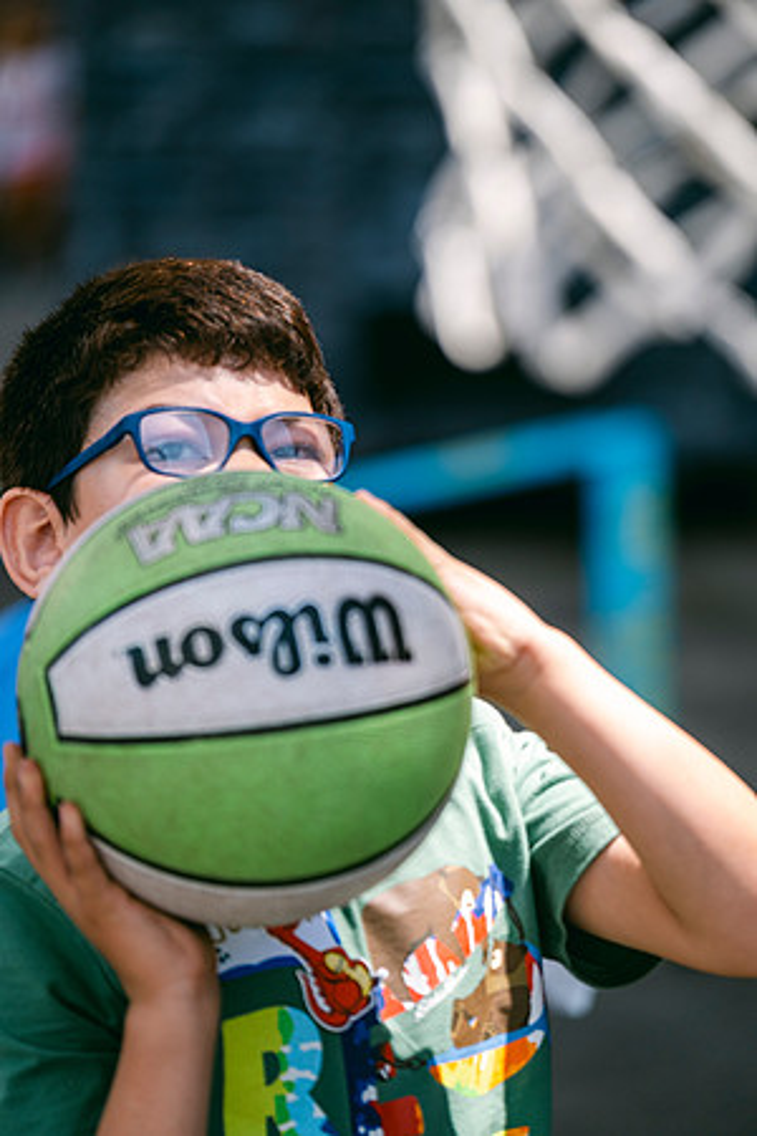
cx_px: 378
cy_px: 568
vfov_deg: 9.8
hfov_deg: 6.5
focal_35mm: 210
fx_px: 6623
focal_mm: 140
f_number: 2.8
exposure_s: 1/900
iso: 160
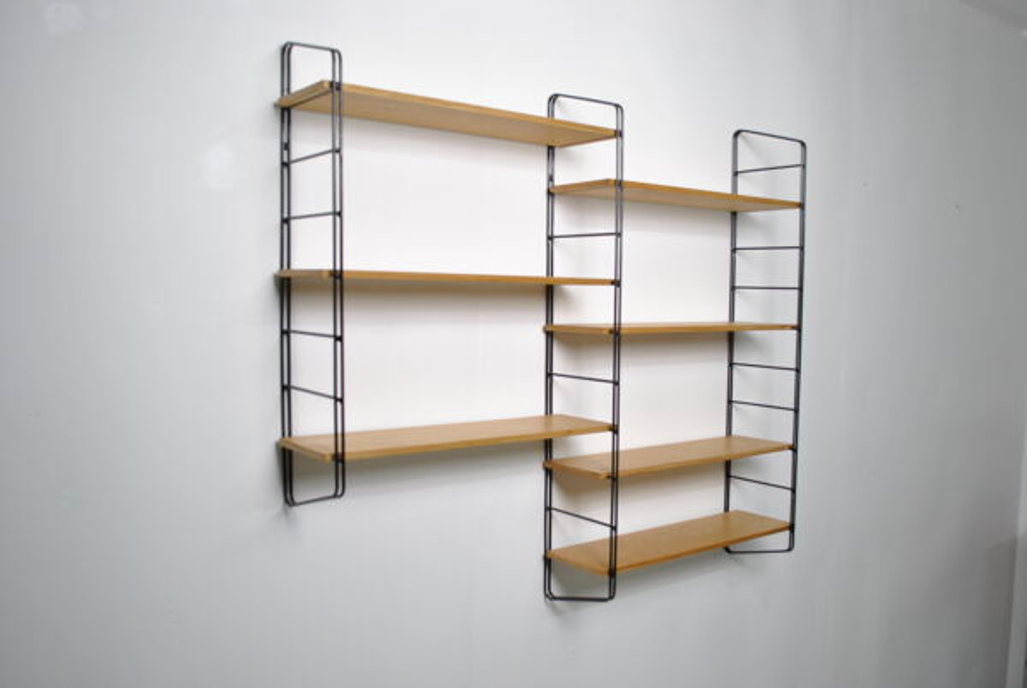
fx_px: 943
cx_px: 514
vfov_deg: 40.1
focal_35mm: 33
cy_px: 344
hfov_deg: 57.2
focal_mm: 22
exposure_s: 1/40
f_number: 3.8
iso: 200
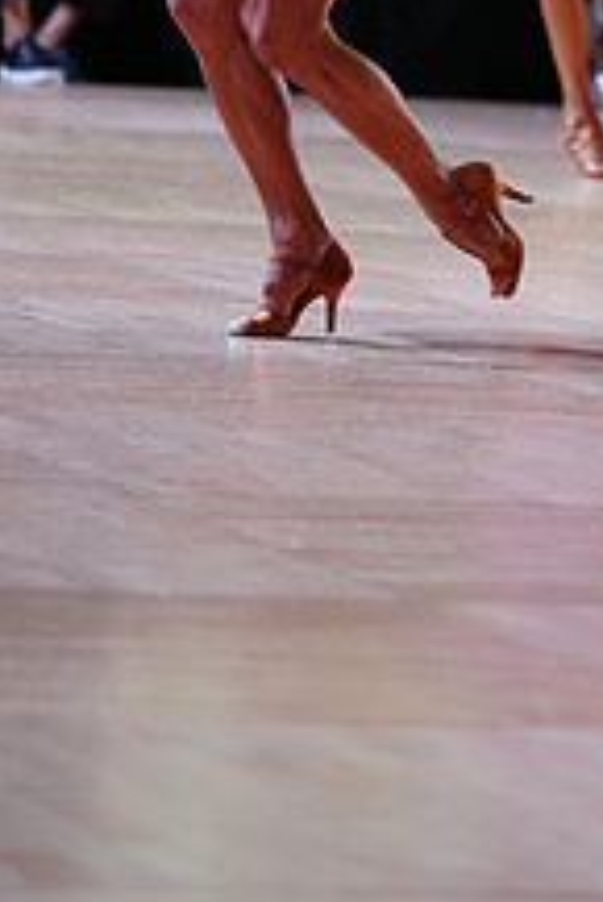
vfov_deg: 5.7
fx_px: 8980
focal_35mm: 358
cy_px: -274
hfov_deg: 3.8
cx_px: 796
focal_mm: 134
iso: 800
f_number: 2.8
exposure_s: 1/500
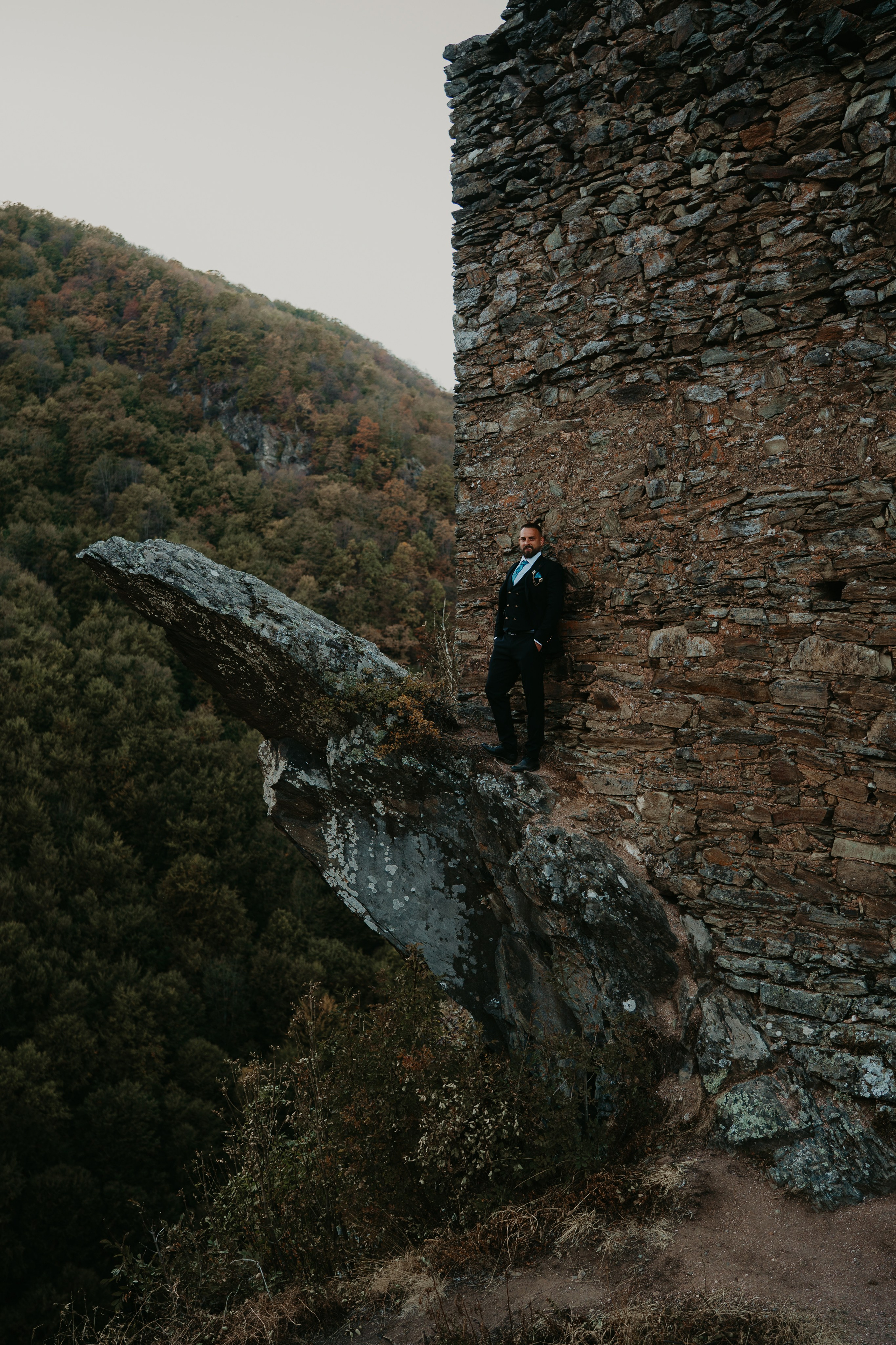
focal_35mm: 35
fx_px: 1307
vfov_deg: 54.4
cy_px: 672
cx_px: 448
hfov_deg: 37.9
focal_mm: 35
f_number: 2.2
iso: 250
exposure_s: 1/800
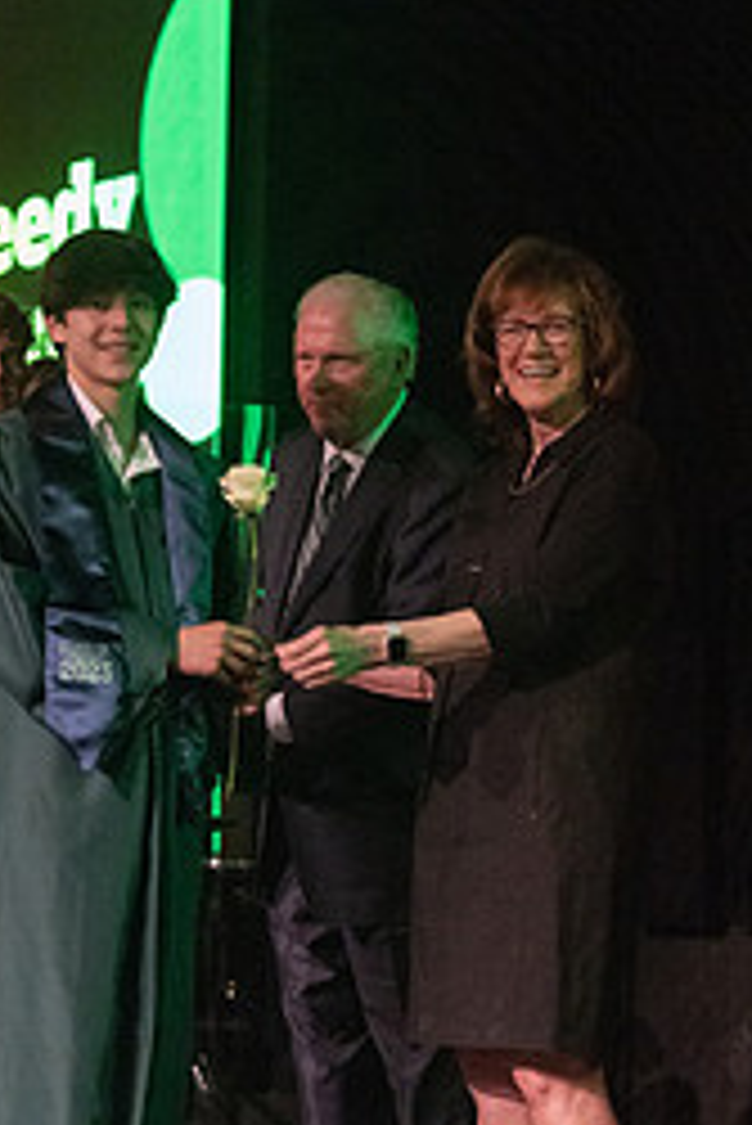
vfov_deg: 16.3
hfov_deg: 10.8
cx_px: 104
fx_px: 3942
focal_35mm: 126
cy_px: 554
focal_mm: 70
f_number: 2.8
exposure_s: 1/1000
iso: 16000
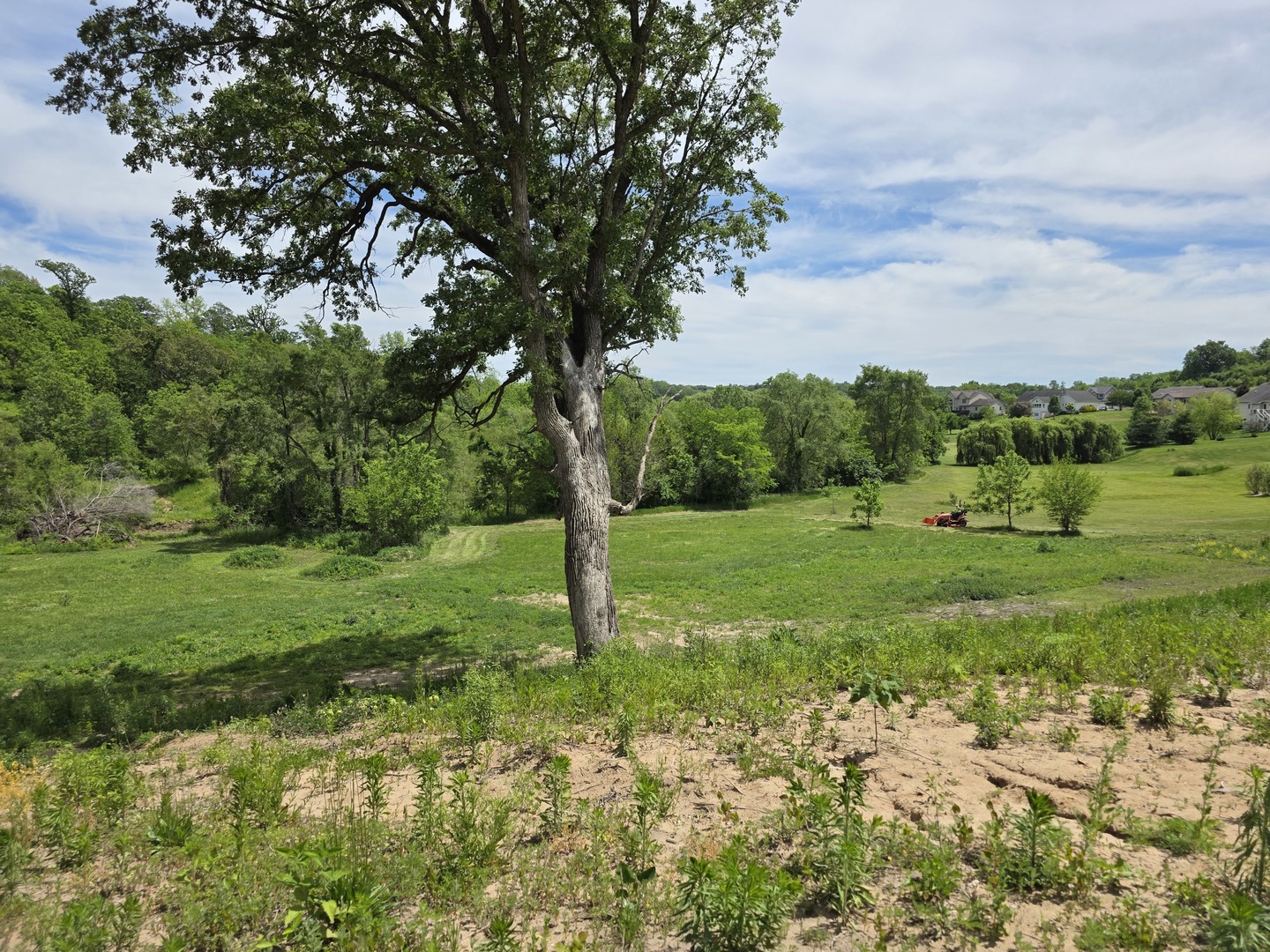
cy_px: 476
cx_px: 635
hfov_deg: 73.9
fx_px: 844
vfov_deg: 58.9
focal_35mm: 23
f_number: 1.7
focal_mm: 6.3
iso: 64
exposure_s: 1/7944
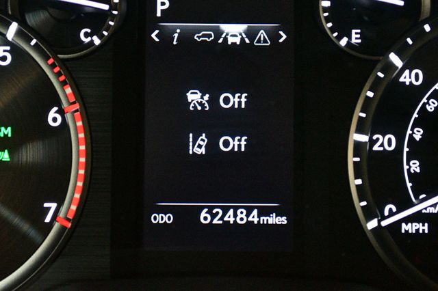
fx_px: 839
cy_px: 146
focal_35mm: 69
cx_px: 219
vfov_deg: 19.7
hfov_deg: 29.3
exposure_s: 1/60
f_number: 5.3
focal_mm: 46
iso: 11400
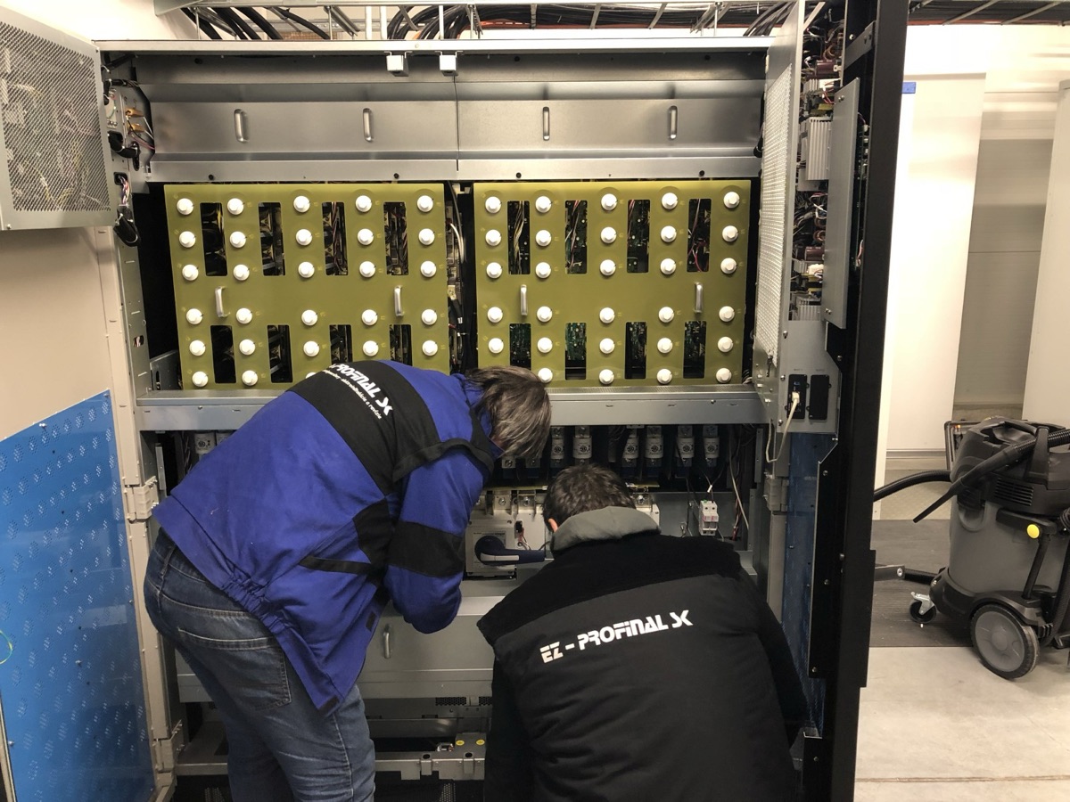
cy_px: 401
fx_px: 865
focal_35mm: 28
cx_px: 535
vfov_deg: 49.7
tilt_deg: -12.9
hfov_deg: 63.4
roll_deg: +0.4
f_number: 1.8
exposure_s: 1/17
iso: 64
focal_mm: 4
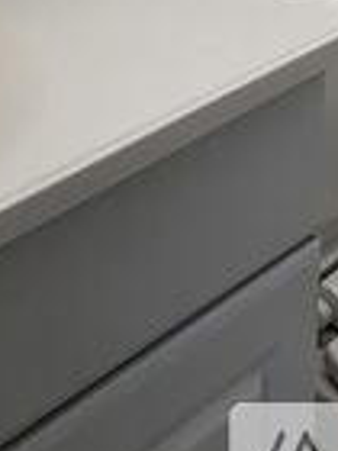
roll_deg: -2.6
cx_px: -55
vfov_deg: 13.0
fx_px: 1614
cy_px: -543
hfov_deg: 11.7
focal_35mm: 124
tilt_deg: +1.1
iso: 50
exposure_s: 1/120
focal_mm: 5.7
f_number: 1.5
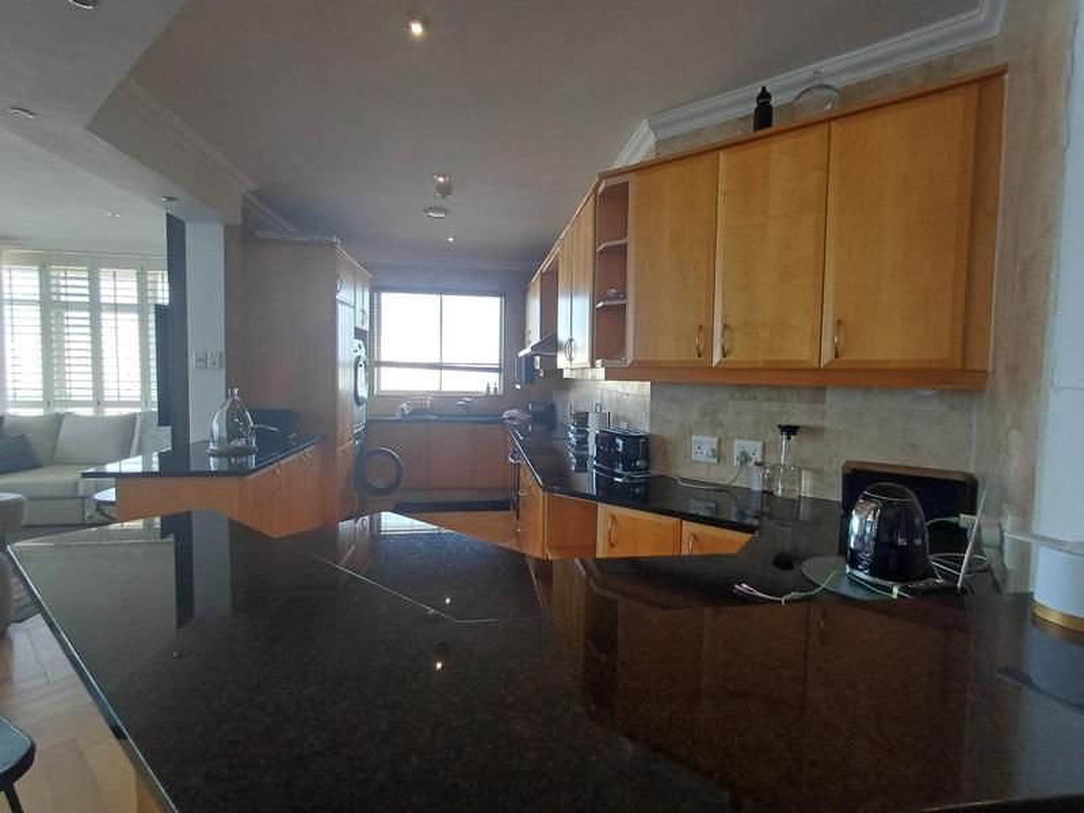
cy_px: 406
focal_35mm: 16
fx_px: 501
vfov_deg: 78.1
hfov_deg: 94.5
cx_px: 542
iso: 80
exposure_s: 1/100
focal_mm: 1.64
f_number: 2.2
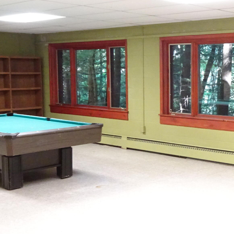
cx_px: 225
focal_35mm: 55
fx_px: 421
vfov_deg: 31.1
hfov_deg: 29.4
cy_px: 109
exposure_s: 1/30
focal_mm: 4.1
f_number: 3.5
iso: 800
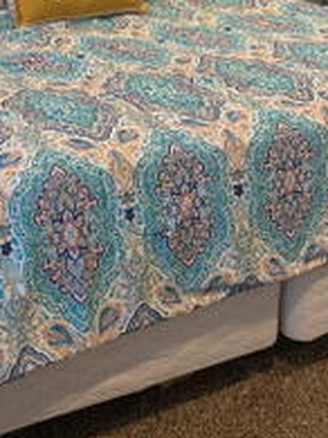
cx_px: 16
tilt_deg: -12.4
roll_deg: +1.8
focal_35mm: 64
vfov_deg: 28.6
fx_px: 809
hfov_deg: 22.2
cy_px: 11
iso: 160
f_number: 1.8
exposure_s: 1/60
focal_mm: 4.25
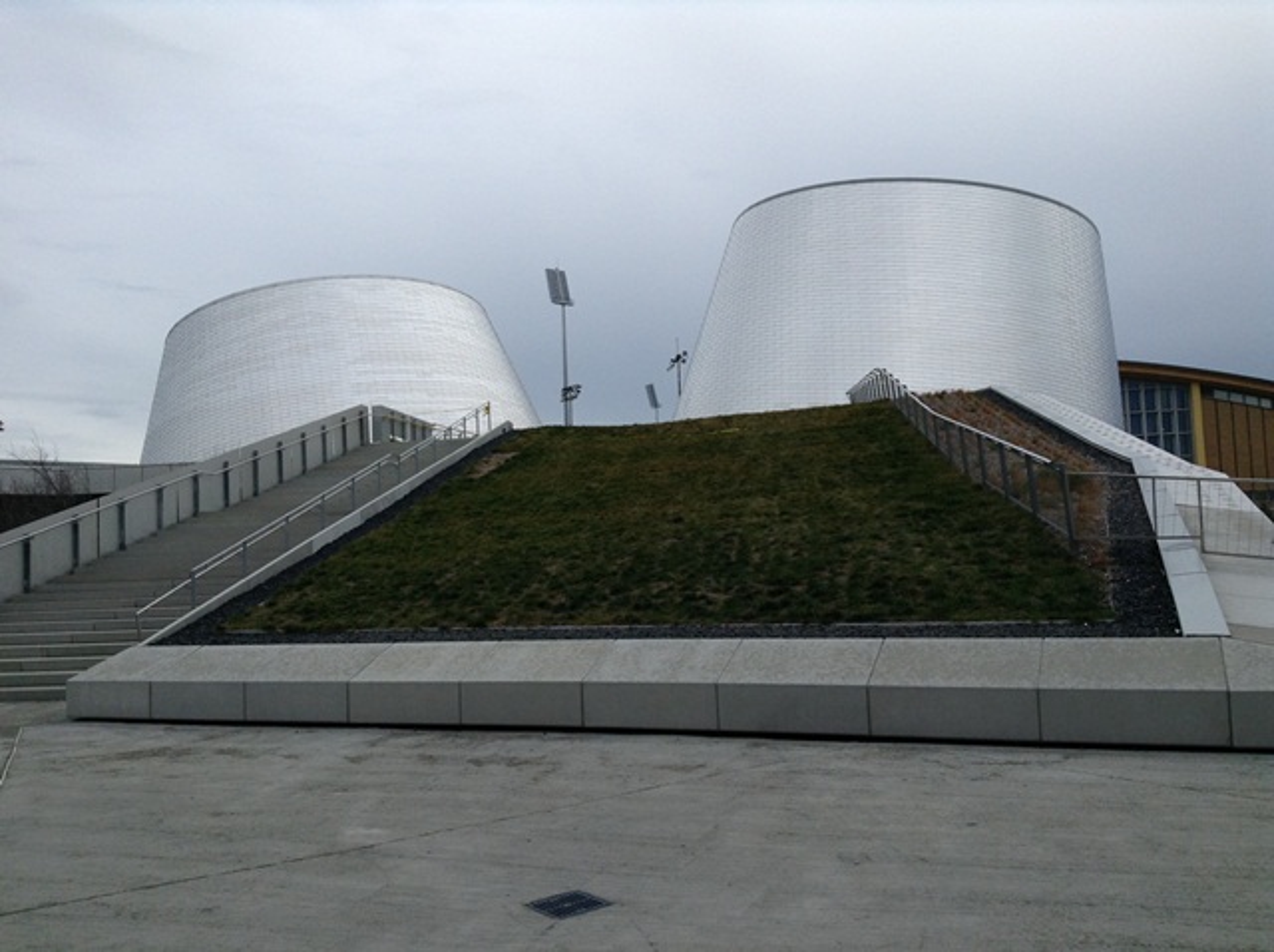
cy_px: 476
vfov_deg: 42.8
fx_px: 1213
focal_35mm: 33
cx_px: 637
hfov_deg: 55.4
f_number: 2.4
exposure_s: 1/591
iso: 32
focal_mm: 3.3
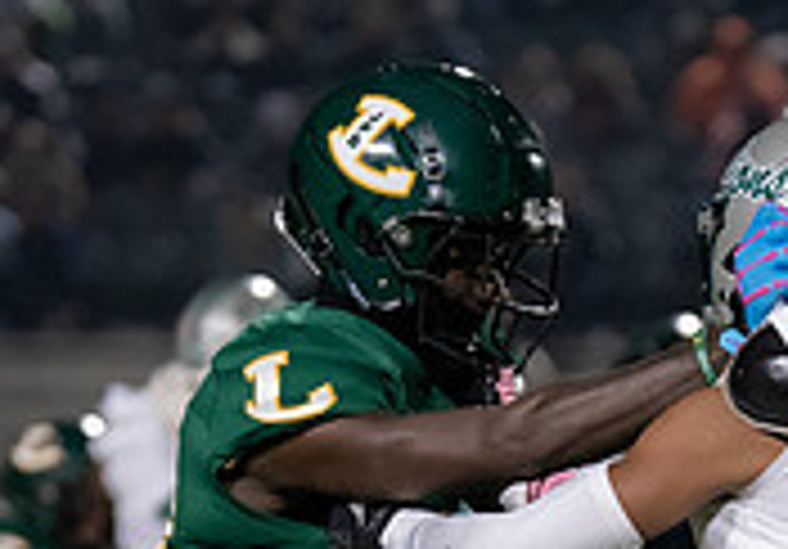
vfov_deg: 2.7
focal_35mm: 528
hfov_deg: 3.8
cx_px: 684
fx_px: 11722
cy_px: 933
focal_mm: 122
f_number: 2.8
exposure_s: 1/1250
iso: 4000
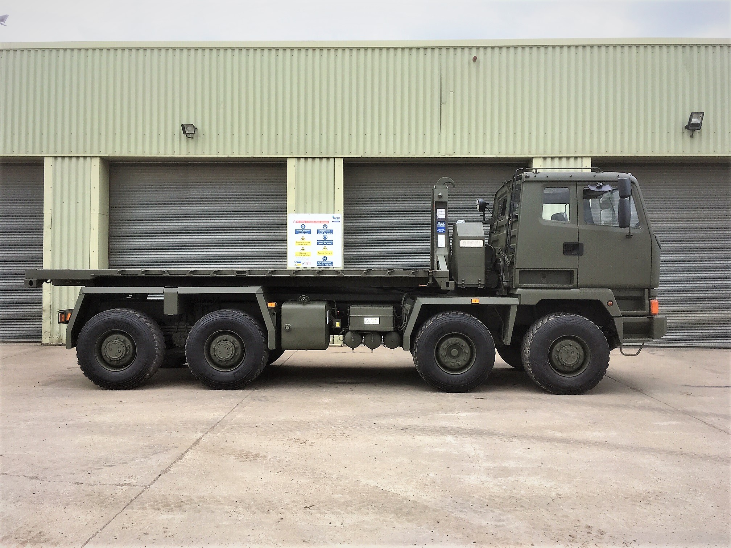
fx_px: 612
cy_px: 274
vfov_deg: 48.2
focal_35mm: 29
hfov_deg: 61.7
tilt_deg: +0.0
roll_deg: -0.8
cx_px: 366
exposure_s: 1/657
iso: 25
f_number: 2.2
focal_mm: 4.15
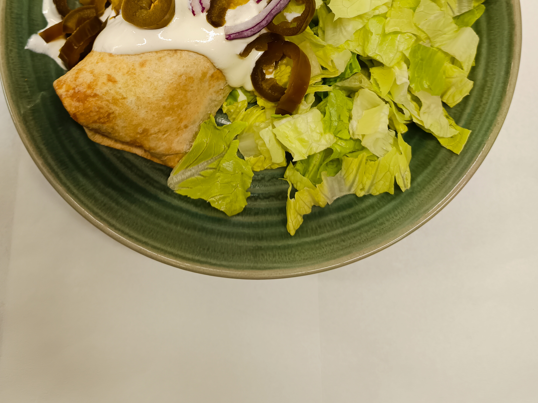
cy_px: 41
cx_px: 253
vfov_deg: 38.9
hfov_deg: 53.9
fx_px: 528
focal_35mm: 34
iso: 114
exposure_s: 1/50
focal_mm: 5.31
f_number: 1.7
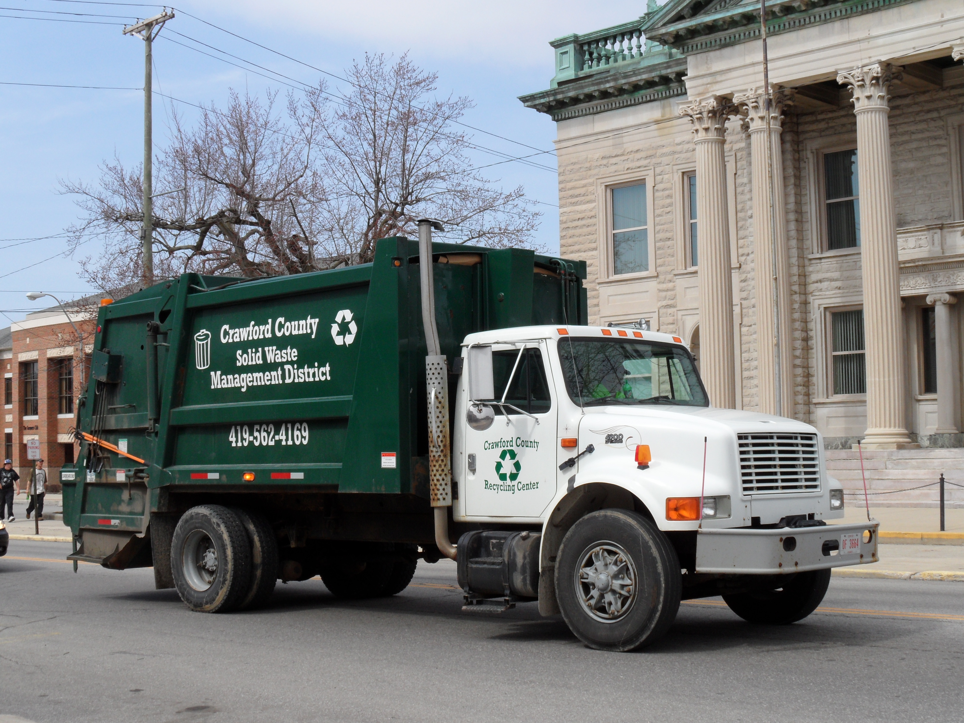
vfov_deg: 29.1
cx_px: 482
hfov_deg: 38.2
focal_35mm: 50
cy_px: 362
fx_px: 1392
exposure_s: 1/350
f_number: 5.4
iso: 80
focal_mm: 8.2
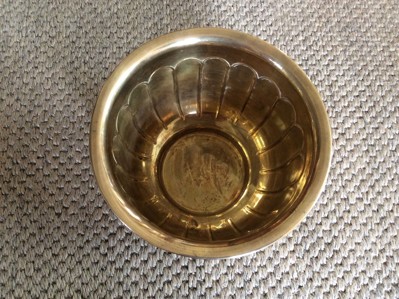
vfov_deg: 42.9
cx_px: 203
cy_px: 150
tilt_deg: -72.1
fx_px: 380
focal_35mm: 33
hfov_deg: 55.4
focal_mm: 3.3
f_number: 2.4
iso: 160
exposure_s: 1/25
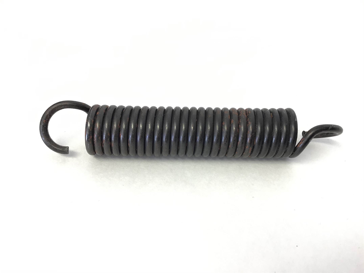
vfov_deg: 45.4
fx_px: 326
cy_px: 136
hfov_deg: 58.4
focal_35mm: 31
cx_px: 182
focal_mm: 3.3
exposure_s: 1/40
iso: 32
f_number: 2.4
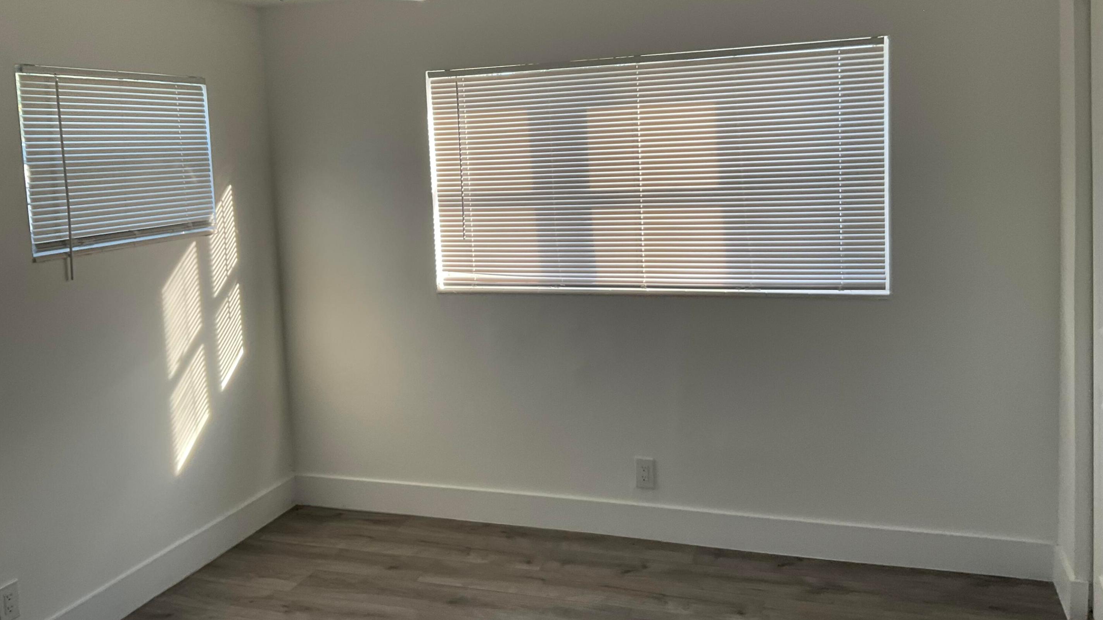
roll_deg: +4.1
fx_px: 936
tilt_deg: -6.3
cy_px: 225
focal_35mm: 32
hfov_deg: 61.0
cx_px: 552
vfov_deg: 36.4
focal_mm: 3
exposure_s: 1/122
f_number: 1.8
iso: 40
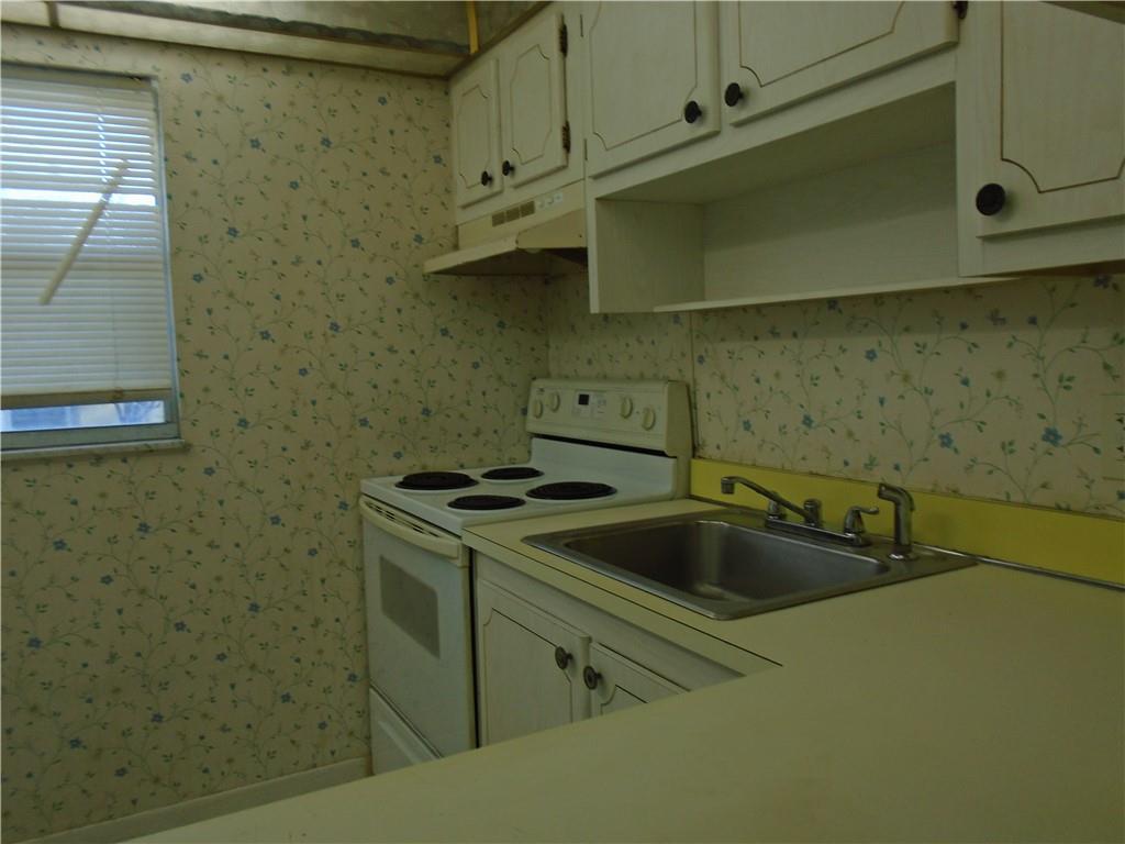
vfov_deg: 53.1
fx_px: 845
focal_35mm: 26
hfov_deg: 67.3
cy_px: 422
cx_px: 562
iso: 100
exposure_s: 1/60
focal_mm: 4.6
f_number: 3.2
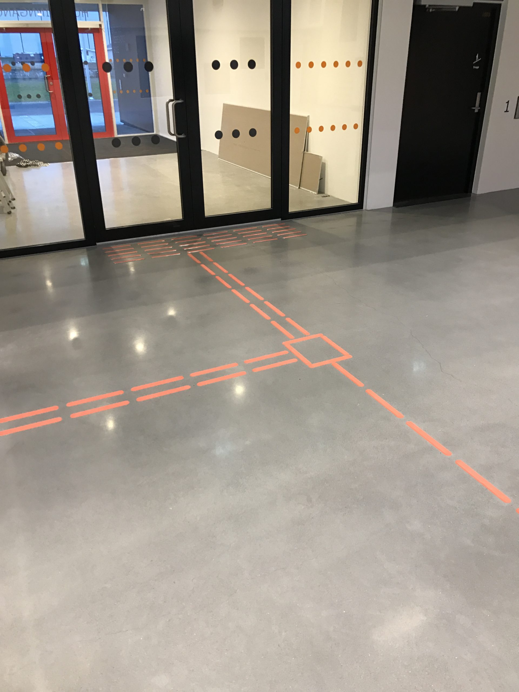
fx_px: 560
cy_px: 346
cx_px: 260
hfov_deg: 49.7
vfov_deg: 63.4
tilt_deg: -26.3
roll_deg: +0.8
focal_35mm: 28
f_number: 1.8
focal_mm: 3.99
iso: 40
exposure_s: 1/20
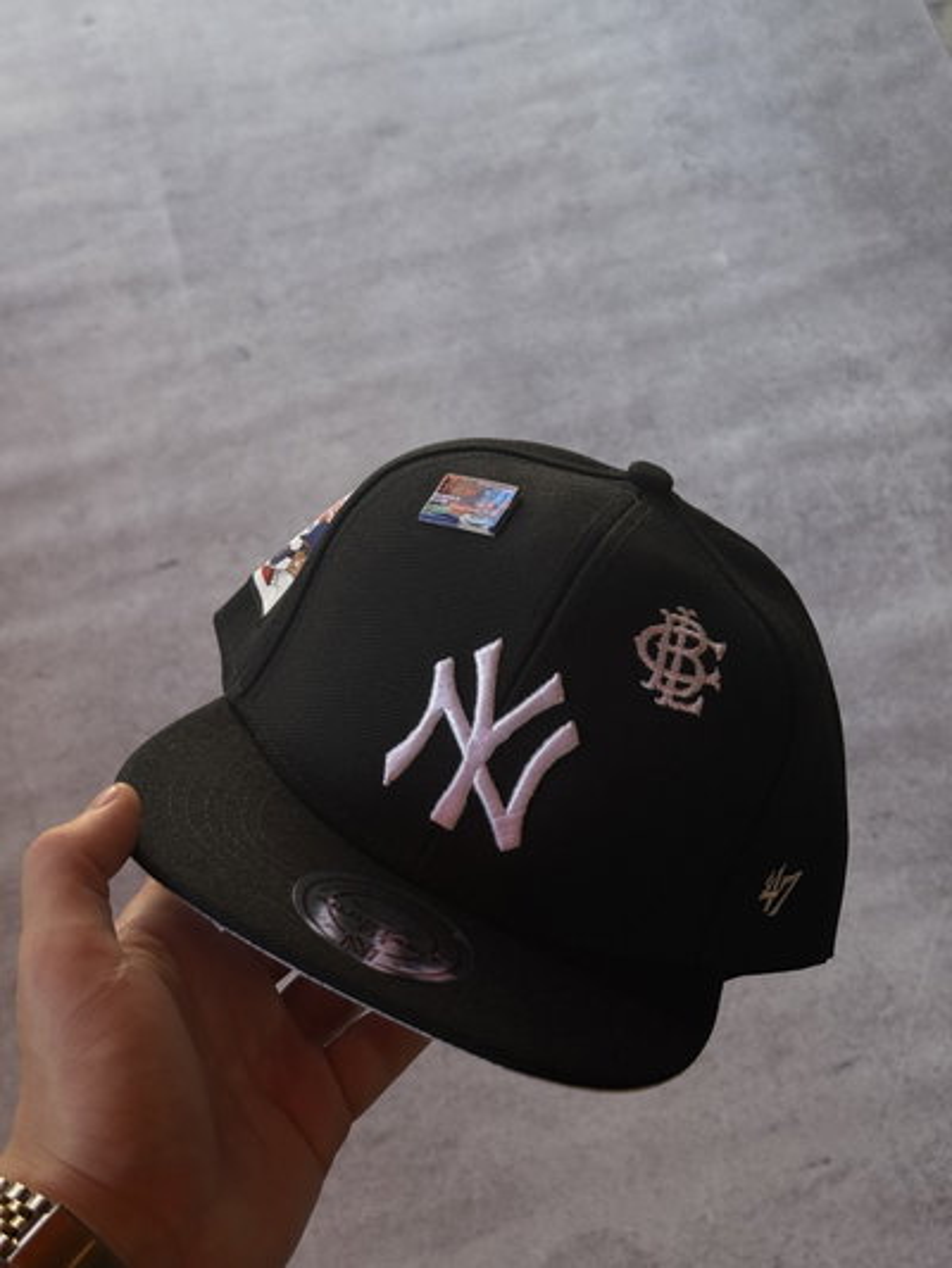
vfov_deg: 39.6
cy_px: 634
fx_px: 1759
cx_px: 476
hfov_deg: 30.3
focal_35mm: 48
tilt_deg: -66.2
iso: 100
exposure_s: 1/288
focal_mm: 6.76
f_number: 1.78
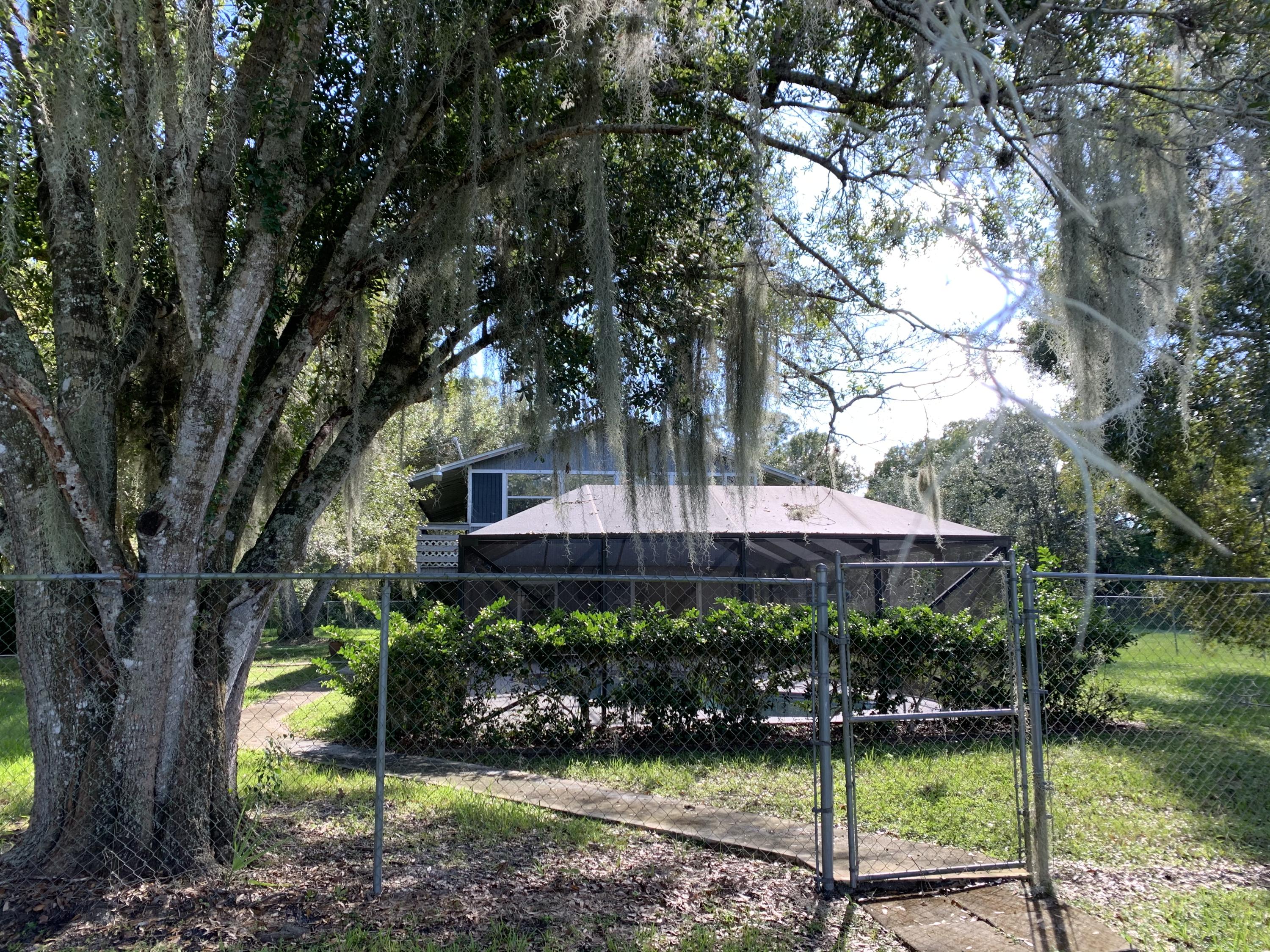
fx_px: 954
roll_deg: -0.2
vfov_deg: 53.1
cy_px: 476
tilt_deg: +8.7
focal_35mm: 26
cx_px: 635
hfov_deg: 67.3
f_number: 1.8
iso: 25
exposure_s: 1/165
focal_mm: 4.25
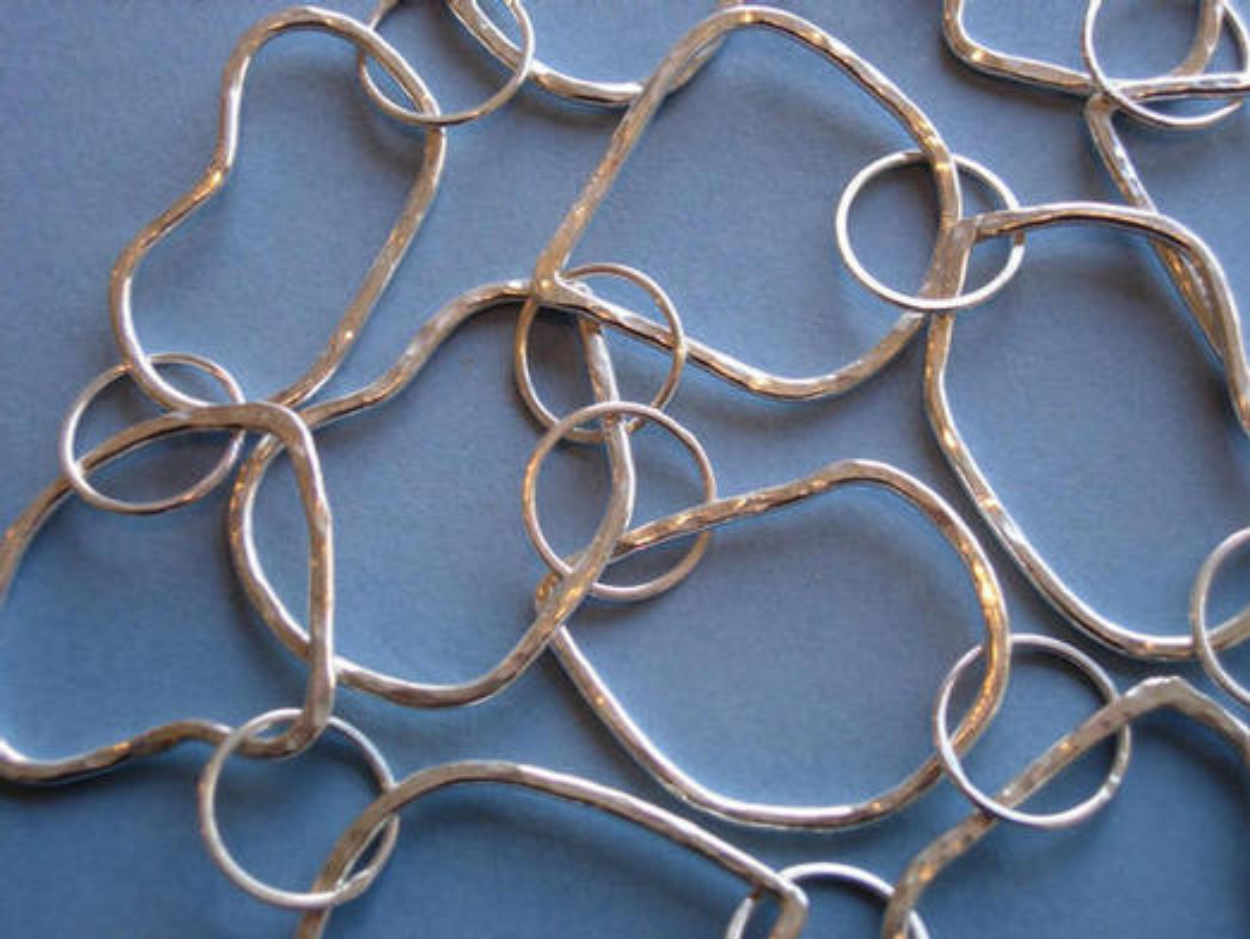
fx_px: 2204
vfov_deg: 24.1
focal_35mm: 61
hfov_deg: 31.7
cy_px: 470
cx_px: 625
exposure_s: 1/38
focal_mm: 12.7
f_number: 3.5
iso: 64
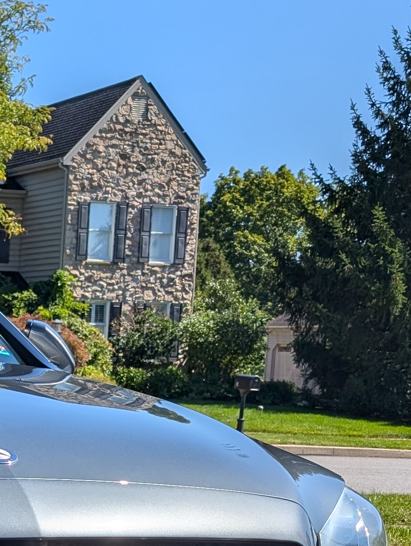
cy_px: 607
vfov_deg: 22.4
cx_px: -156
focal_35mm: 82
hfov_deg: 16.8
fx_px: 1295
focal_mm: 6.9
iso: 19
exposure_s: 1/1221
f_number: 1.68
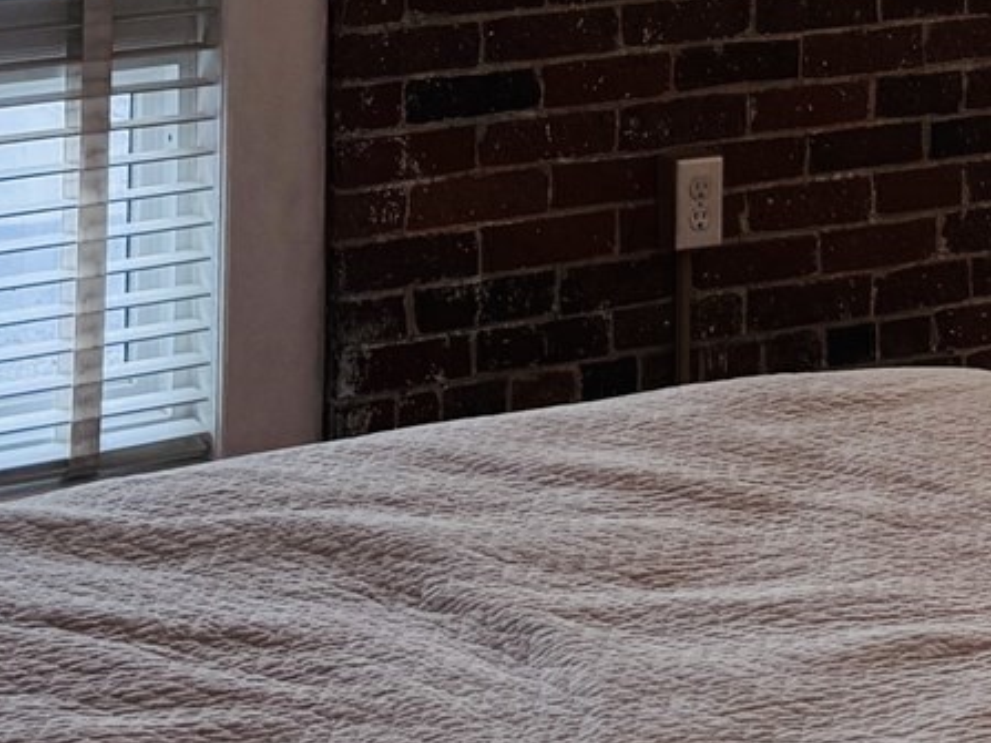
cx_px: 583
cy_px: -634
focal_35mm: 110
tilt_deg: +1.4
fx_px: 3148
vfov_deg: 12.2
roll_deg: -0.4
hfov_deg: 17.9
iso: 80
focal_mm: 6.76
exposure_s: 1/180
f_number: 1.78
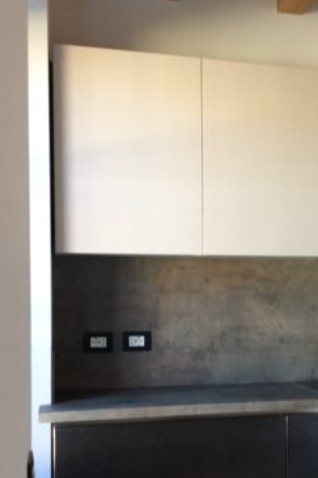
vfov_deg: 32.7
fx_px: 809
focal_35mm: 61
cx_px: 309
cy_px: 304
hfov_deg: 21.5
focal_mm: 3.3
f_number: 2.4
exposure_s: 1/24
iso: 40
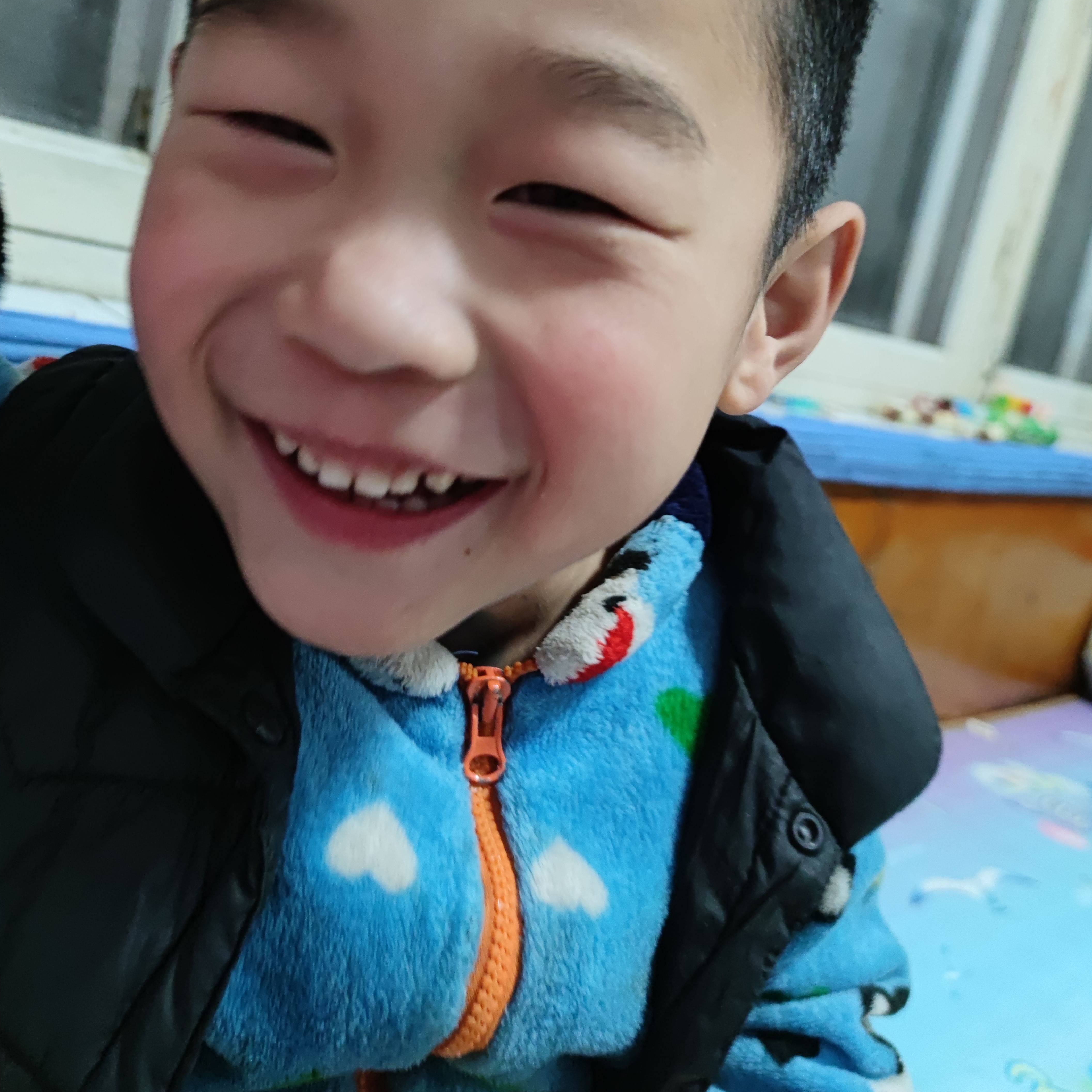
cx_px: 548
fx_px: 1035
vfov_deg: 55.3
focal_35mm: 29
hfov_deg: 55.6
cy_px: 442
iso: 753
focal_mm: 6.72
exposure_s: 1/13
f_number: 1.69
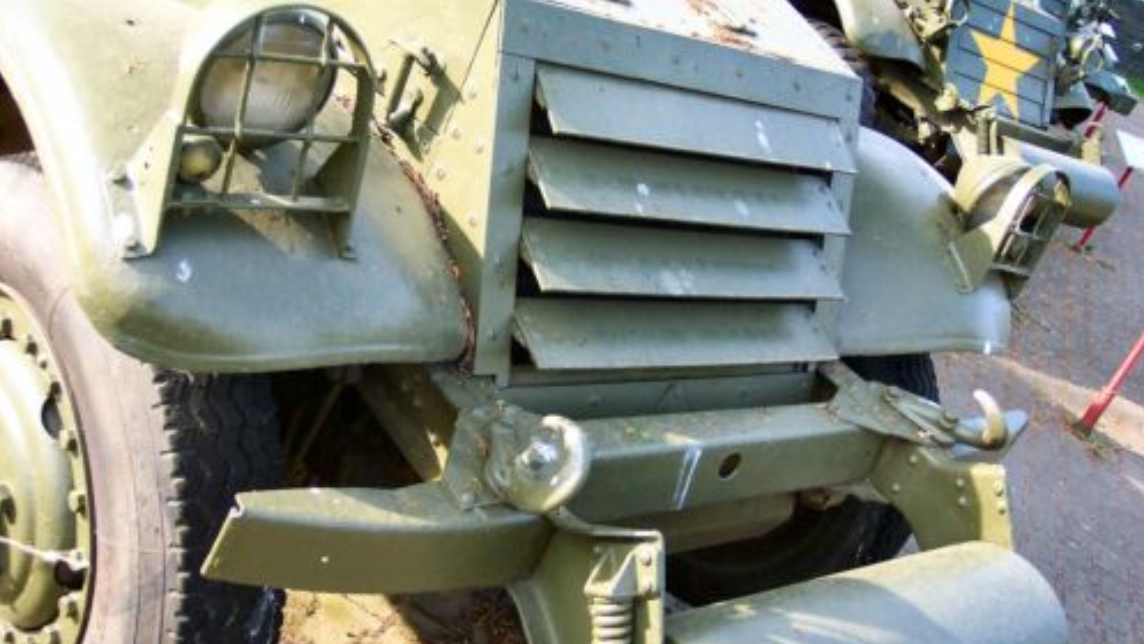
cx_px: 573
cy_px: 346
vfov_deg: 29.7
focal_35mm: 40
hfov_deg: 50.5
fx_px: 1214
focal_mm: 8
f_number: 2.8
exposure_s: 1/250
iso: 120
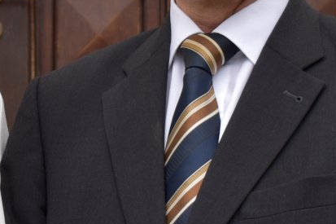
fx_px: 2304
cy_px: 66
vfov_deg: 5.6
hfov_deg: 8.2
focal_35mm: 247
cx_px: -156
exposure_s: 1/160
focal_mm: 34
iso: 100
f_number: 6.3
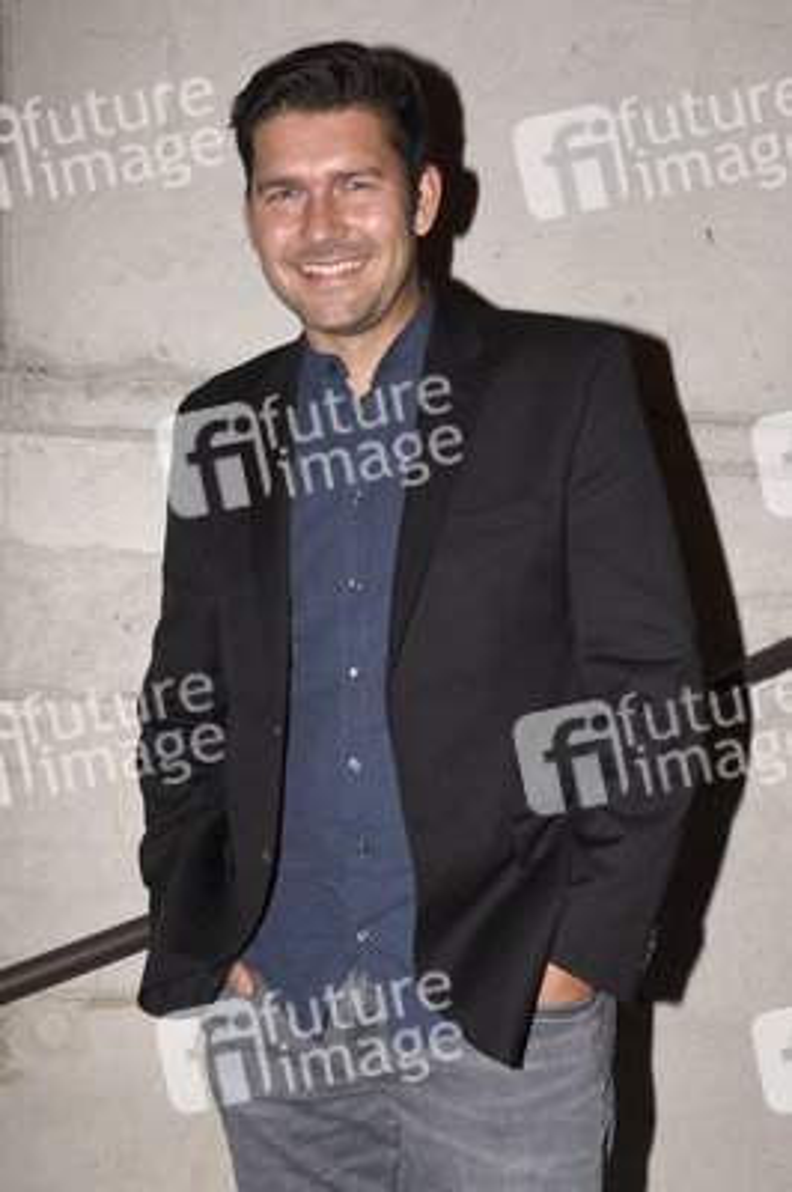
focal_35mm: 48
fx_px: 1587
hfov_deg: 28.0
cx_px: 396
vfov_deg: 41.1
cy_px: 596
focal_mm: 48
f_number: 6.3
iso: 800
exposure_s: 1/125
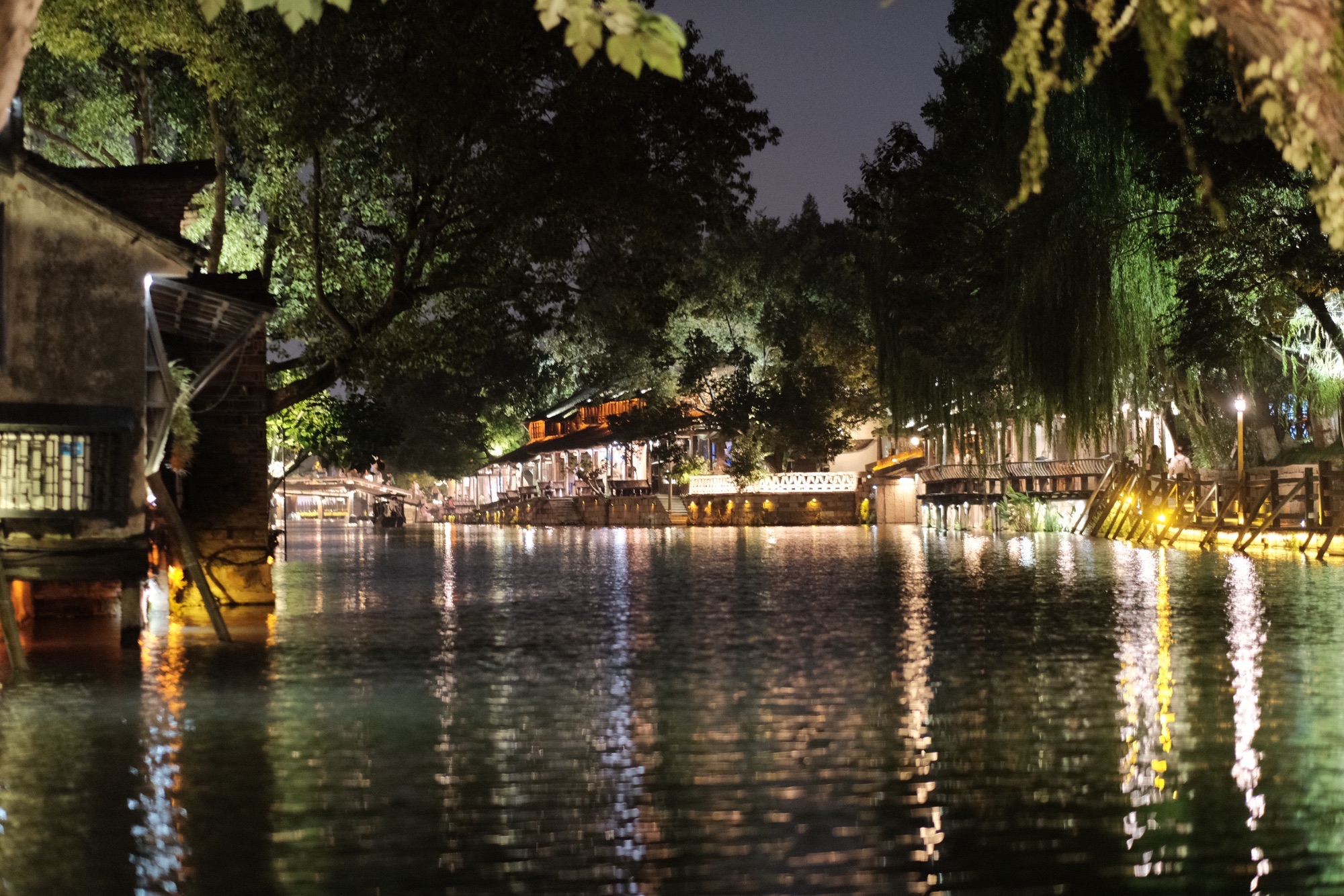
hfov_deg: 24.2
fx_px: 3136
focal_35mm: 84
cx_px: 672
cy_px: 448
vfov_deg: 16.3
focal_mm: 56
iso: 2000
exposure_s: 1/15
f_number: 1.4
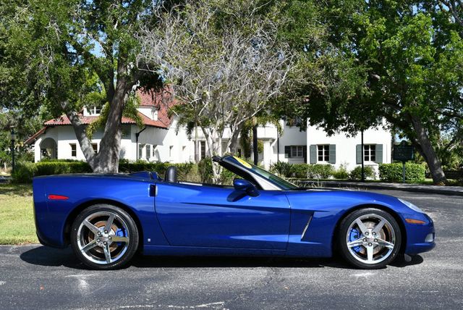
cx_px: 232
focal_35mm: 48
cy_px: 155
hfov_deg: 41.1
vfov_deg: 28.1
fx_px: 618
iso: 110
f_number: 8
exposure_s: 1/250
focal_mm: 24
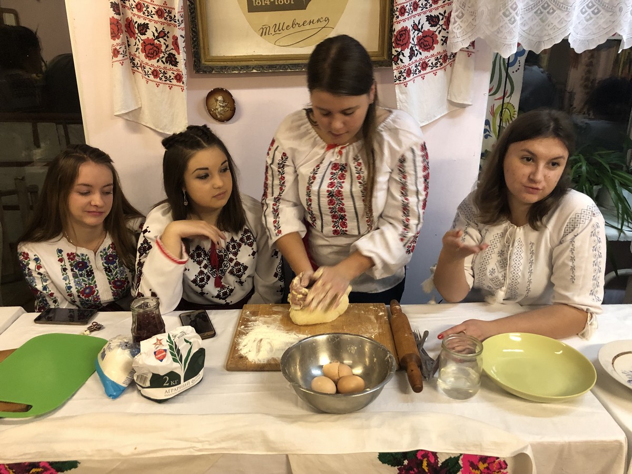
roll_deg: +0.9
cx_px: 316
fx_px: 511
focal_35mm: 28
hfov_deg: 63.4
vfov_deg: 49.7
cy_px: 237
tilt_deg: -21.5
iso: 400
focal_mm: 3.99
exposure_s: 1/33
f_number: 1.8
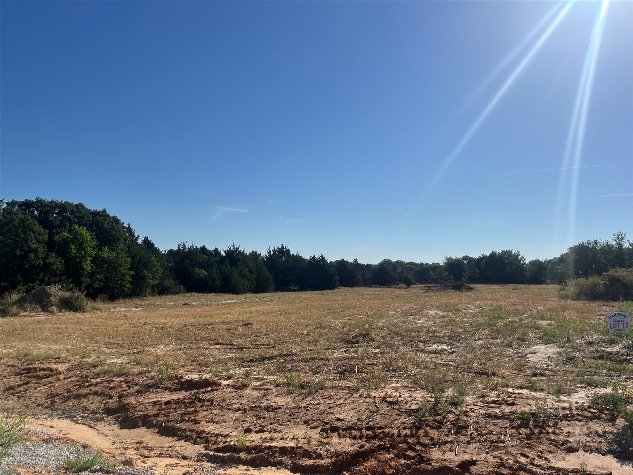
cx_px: 316
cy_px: 238
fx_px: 475
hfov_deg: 67.3
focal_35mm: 26
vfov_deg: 53.1
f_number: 1.6
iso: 50
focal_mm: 5.1
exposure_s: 1/9901
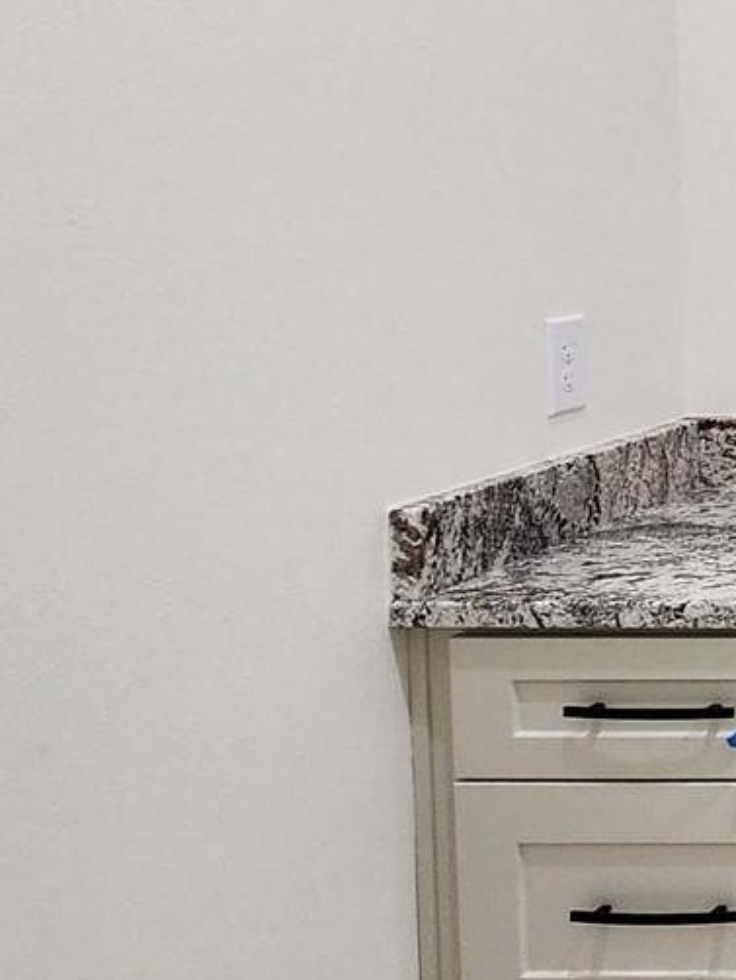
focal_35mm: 53
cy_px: 267
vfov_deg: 35.5
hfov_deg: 17.3
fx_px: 1501
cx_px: 1562
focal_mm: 2.2
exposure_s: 1/60
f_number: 2.2
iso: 160
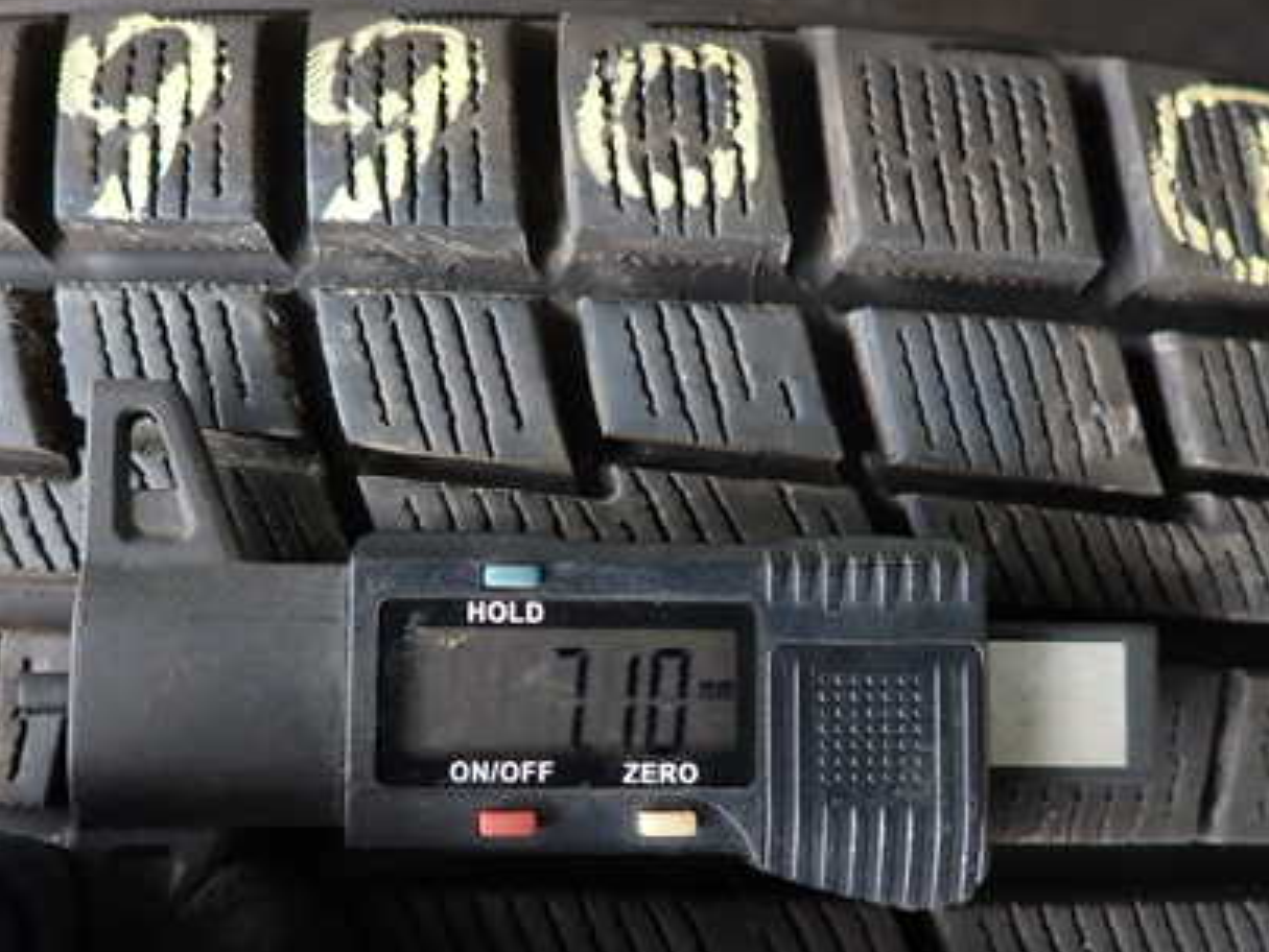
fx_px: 1357
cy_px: 554
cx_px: 583
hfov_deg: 50.1
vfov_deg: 38.6
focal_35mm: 37
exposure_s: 1/60
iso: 160
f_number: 2
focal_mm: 4.5
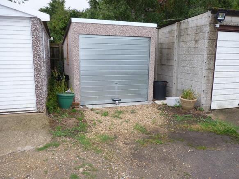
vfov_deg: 51.3
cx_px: 120
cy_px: 90
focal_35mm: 27
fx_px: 186
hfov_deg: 65.3
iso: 100
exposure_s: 1/100
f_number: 2.8
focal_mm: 4.8
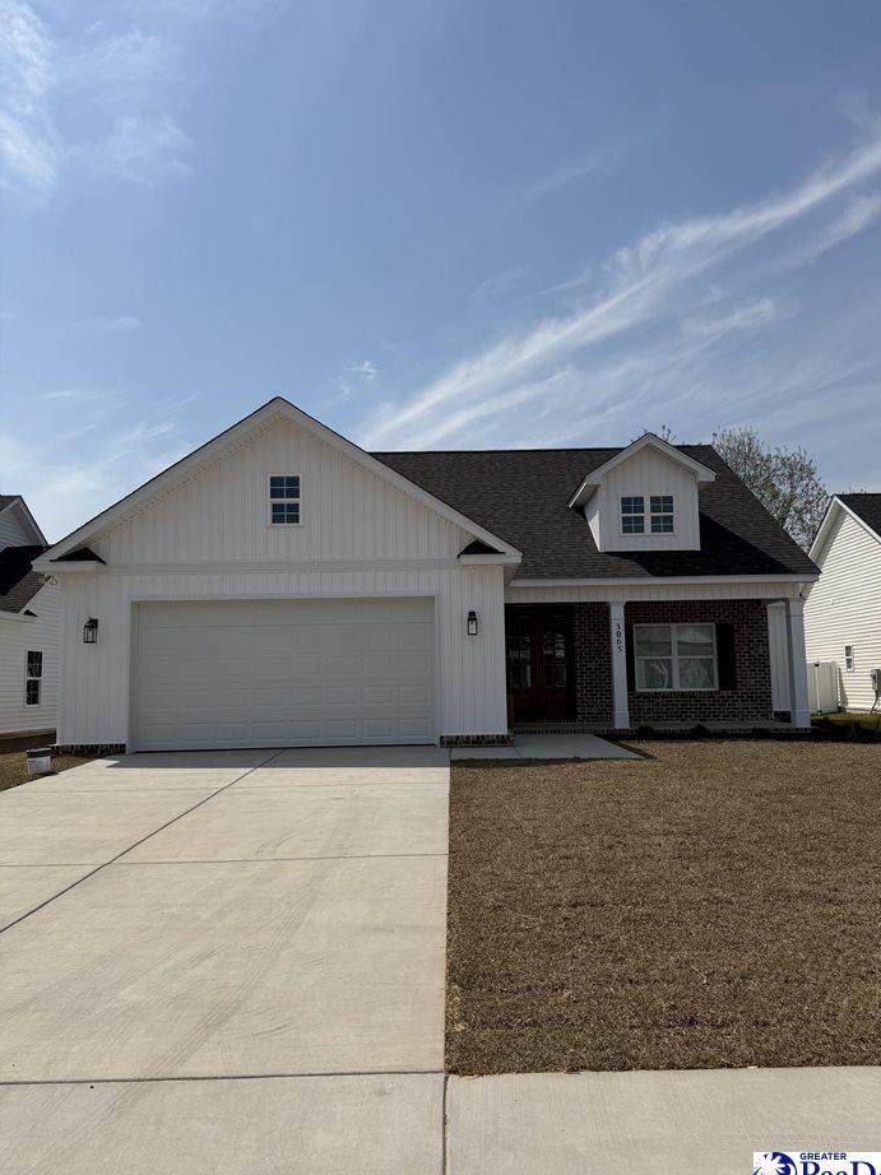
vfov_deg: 69.4
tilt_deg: +5.8
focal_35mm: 25
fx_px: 849
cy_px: 594
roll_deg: +1.3
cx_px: 454
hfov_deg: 54.8
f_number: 1.78
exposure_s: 1/11905
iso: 80
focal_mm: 6.76
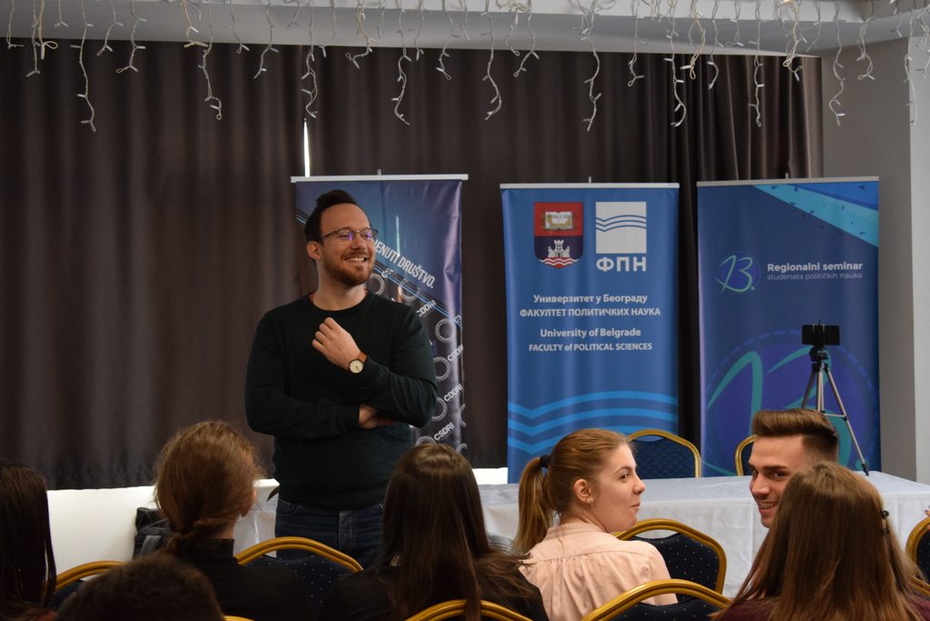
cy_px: 310
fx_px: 2131
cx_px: 465
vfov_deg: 16.6
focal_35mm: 82
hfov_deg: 24.6
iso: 2200
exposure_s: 1/60
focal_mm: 55
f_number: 5.6
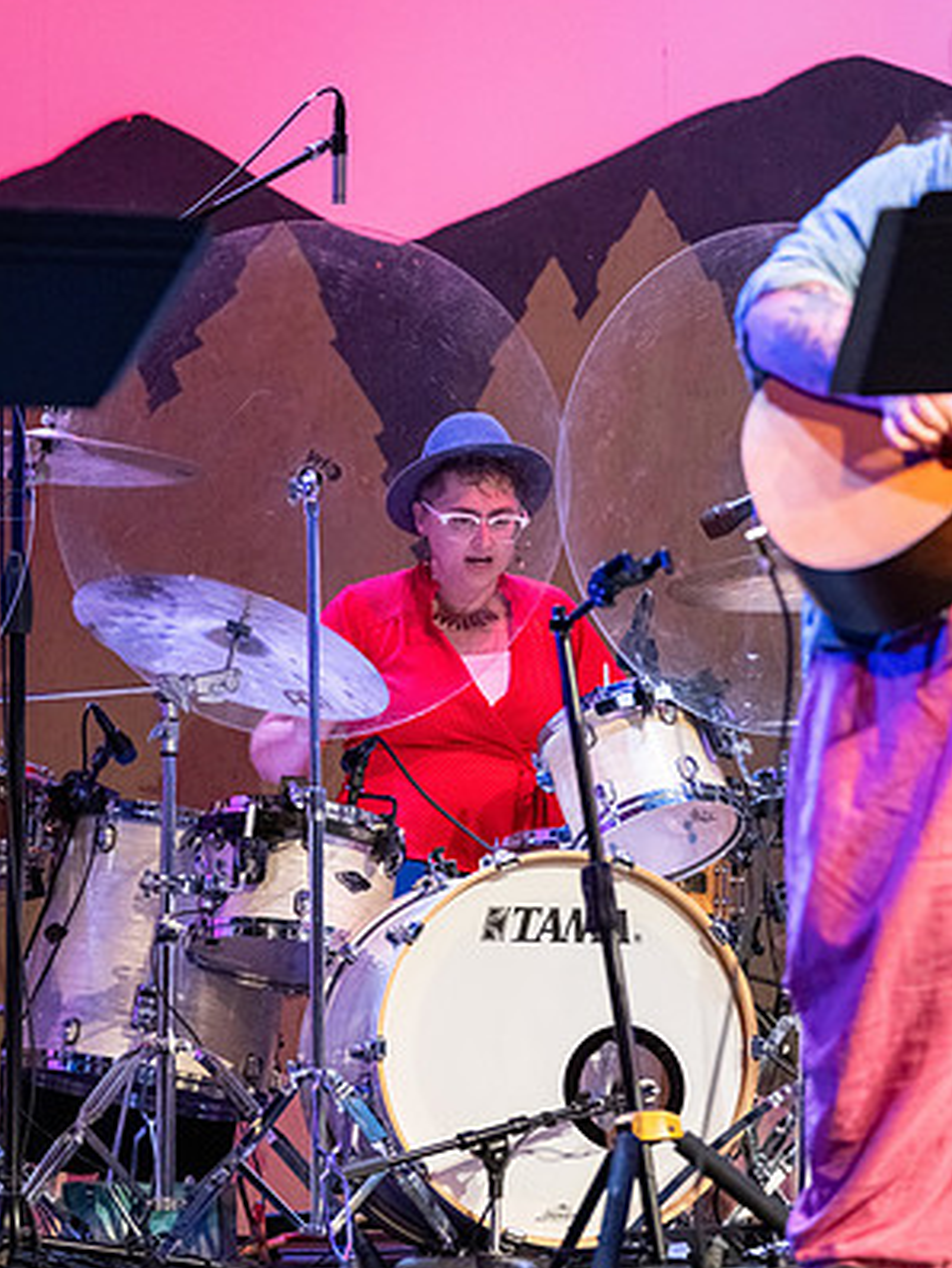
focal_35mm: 229
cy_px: 655
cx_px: 476
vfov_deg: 8.6
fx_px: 8393
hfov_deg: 6.5
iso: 3200
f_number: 2.8
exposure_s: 1/210
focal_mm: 140
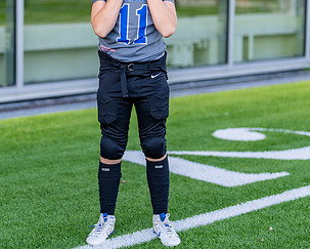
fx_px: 909
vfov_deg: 15.5
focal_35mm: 99
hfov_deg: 19.3
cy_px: 58
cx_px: 124
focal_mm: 50
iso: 100
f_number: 1.2
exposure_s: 1/640
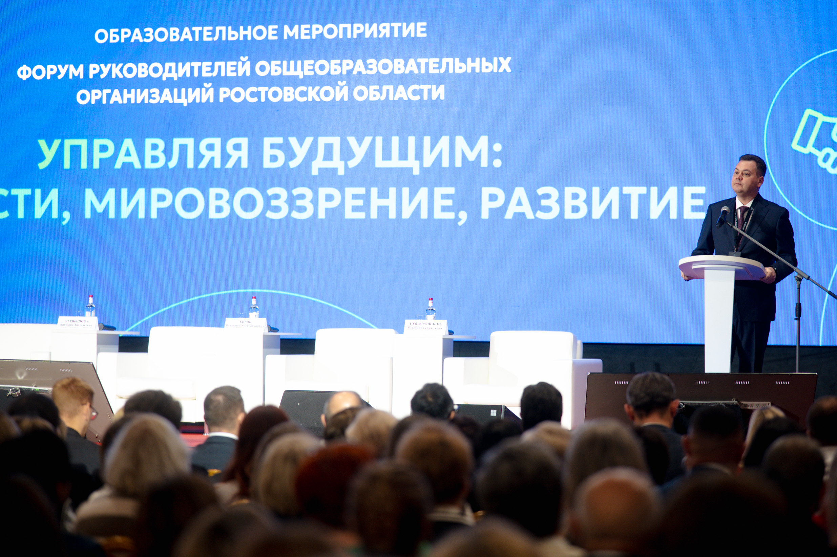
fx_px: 2848
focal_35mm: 123
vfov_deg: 11.2
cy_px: 253
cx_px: 458
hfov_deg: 16.7
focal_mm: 75
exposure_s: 1/125
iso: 320
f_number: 1.4
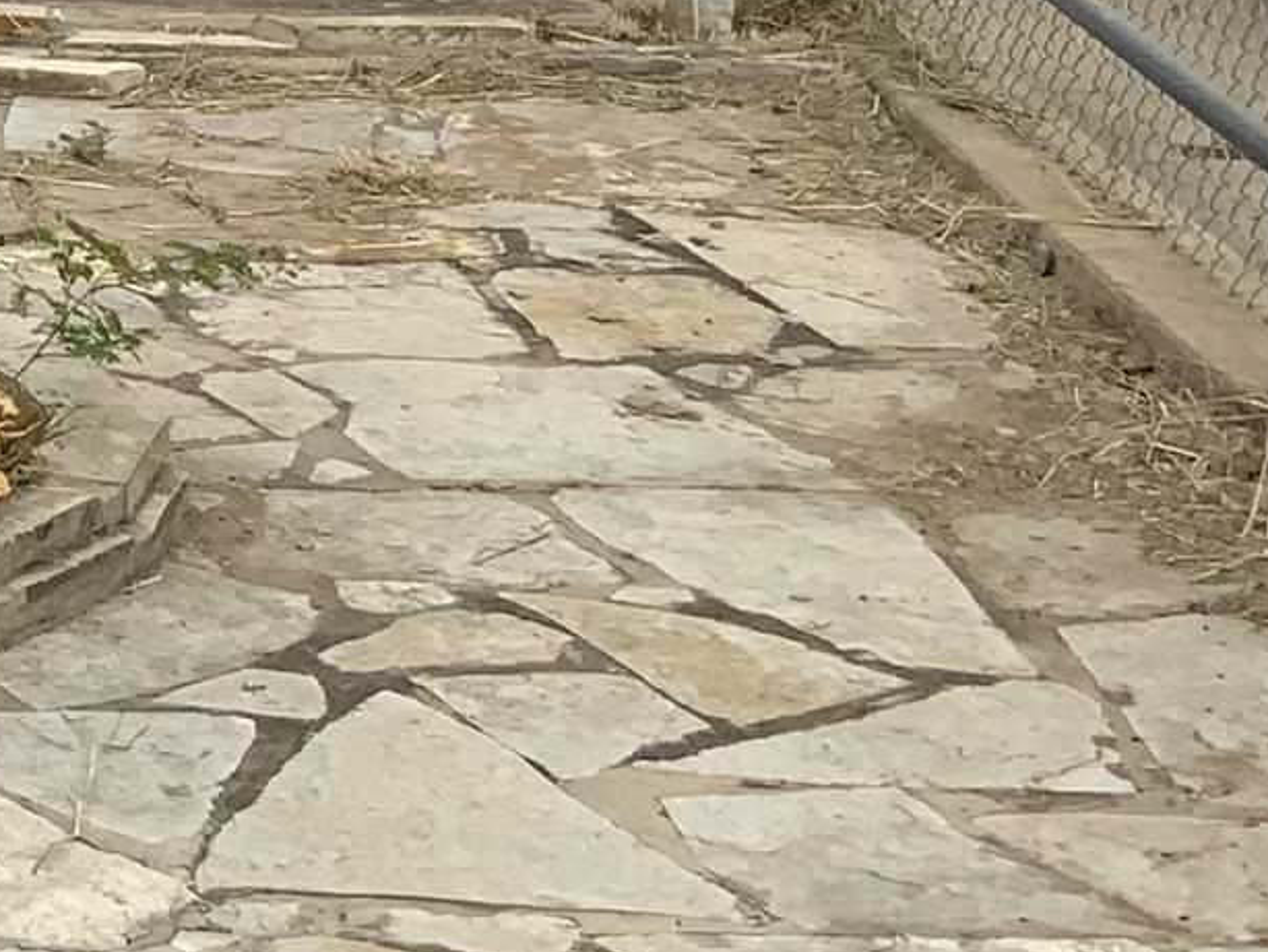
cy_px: -520
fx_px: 5313
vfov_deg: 9.9
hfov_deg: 12.6
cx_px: -888
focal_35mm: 145
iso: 16
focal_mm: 3
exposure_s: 1/1490
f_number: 1.8
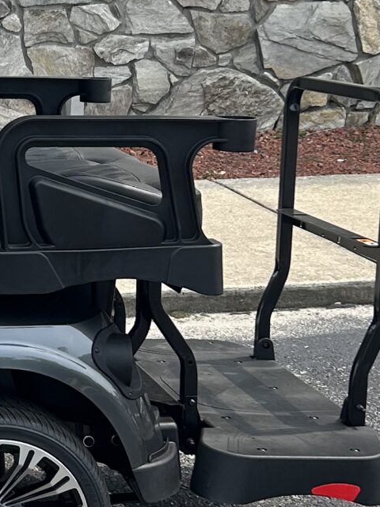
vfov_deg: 18.9
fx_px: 1522
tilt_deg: -13.3
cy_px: 222
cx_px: -222
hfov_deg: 13.3
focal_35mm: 104
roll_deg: +1.0
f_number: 1.5
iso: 50
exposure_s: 1/1669
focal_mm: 5.7
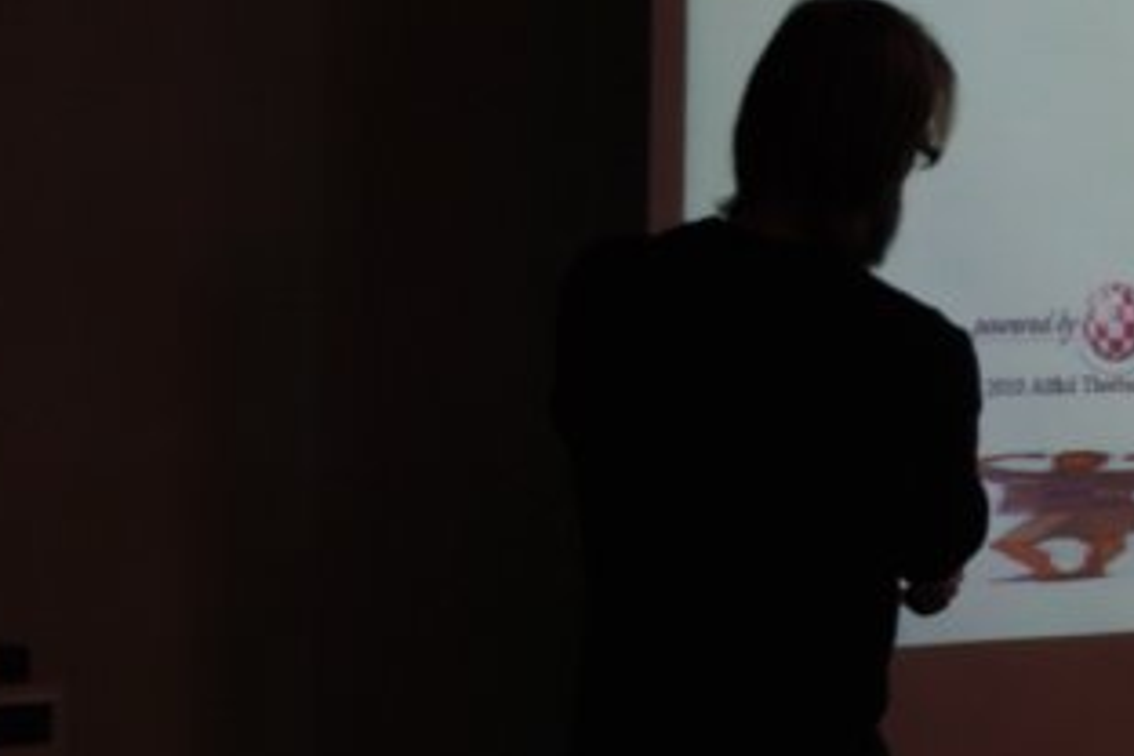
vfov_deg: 9.4
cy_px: 120
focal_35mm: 146
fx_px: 4599
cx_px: 1341
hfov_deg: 13.7
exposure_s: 1/45
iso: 100
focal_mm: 38
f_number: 4.5
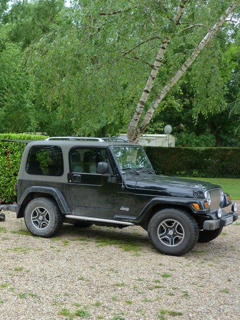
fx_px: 489
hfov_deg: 26.3
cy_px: 175
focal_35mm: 53
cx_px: 8
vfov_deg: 36.1
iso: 125
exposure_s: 1/125
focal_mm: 6.5
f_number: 3.1
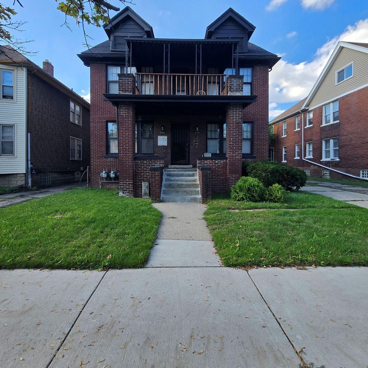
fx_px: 192
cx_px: 186
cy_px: 164
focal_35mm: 16
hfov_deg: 87.4
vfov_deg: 87.1
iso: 50
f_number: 2.2
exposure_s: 1/809
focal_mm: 2.2
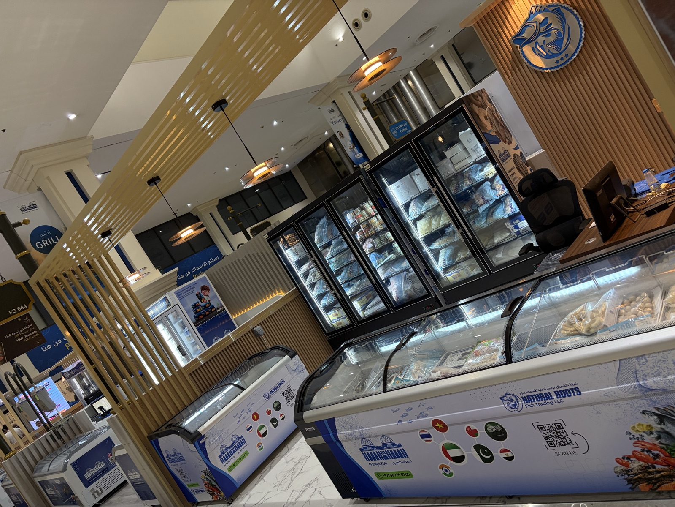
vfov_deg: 53.1
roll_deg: +32.1
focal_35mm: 26
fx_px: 507
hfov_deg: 67.3
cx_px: 338
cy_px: 254
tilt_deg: -4.0
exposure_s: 1/100
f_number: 1.6
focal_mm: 5.96
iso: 200
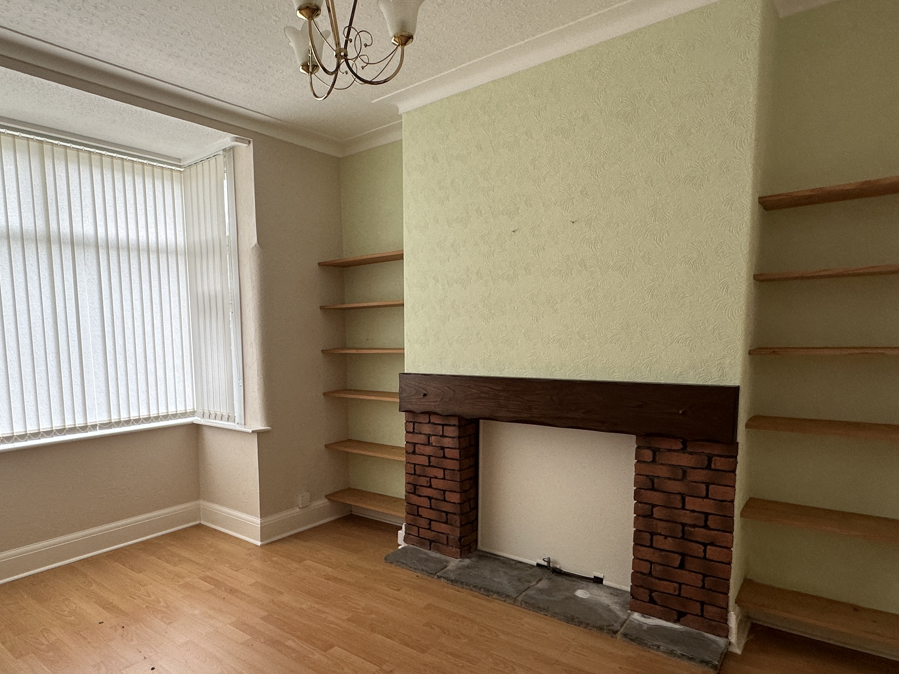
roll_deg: +1.7
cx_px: 332
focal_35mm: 22
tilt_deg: -5.7
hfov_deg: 75.0
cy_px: 395
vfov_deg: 60.7
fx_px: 571
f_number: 2.2
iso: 80
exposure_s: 1/99
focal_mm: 2.22
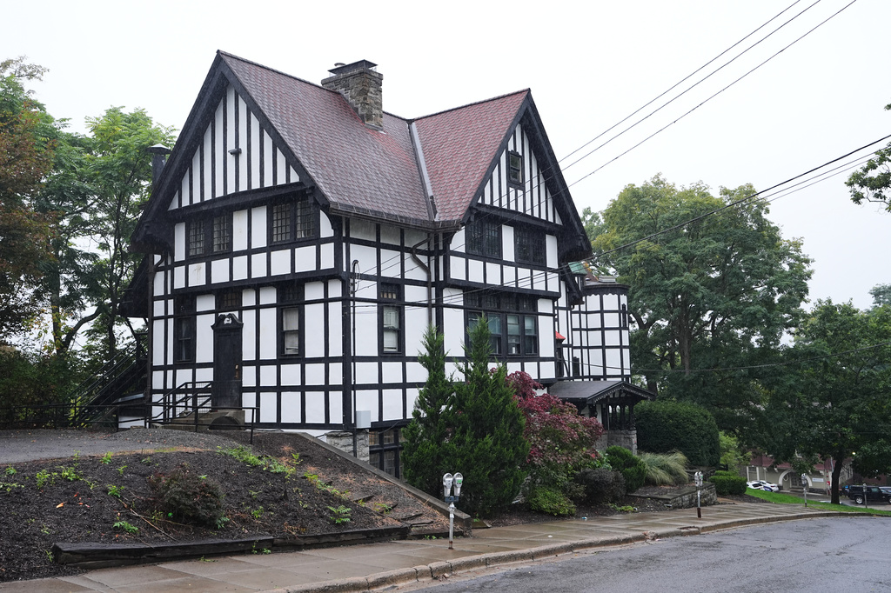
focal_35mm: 35
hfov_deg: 54.4
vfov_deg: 37.8
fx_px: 866
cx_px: 446
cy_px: 296
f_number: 4.5
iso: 1000
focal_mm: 35
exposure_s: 1/250
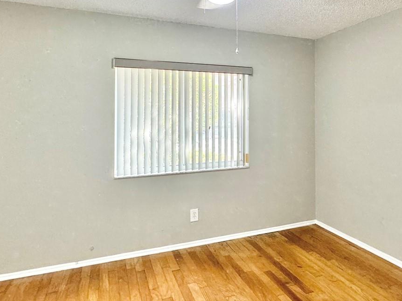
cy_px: 110
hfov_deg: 66.9
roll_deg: +0.2
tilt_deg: +0.1
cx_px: 235
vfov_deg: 52.4
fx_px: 302
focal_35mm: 26
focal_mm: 2.22
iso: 250
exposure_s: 1/60
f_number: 2.2
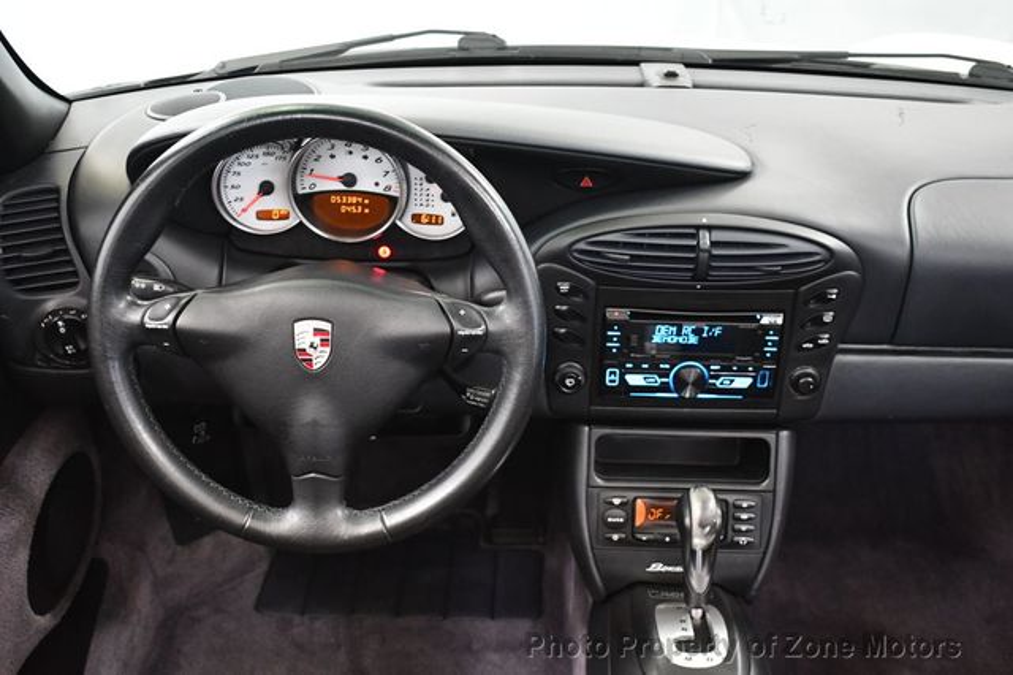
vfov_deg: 34.2
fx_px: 1097
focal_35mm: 39
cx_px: 506
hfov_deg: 49.6
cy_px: 338
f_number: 4
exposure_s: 1/60
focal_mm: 26
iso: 4000
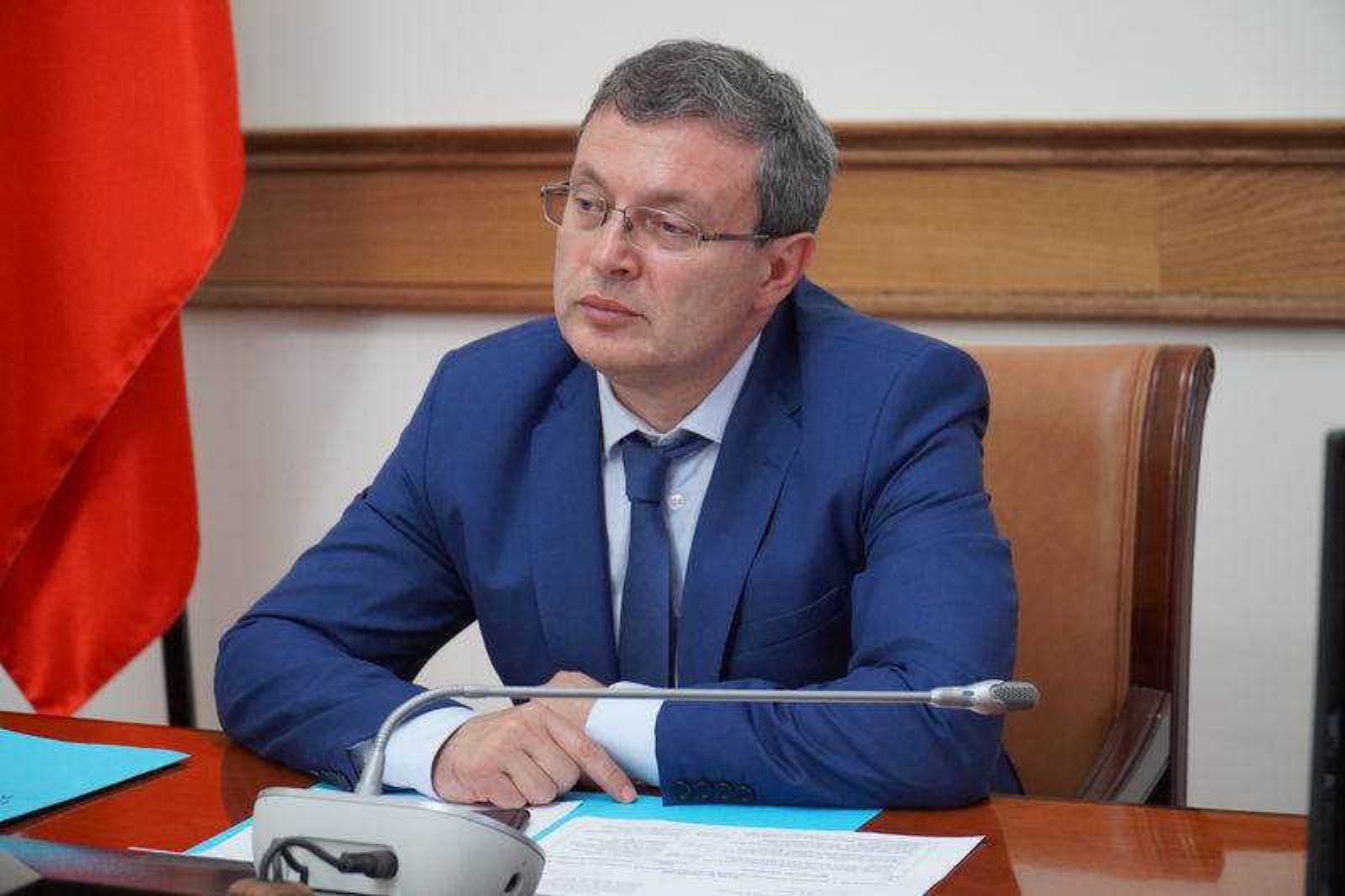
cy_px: 448
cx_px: 672
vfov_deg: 15.2
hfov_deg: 22.6
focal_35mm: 90
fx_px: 3362
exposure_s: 1/160
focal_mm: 60
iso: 2500
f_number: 4
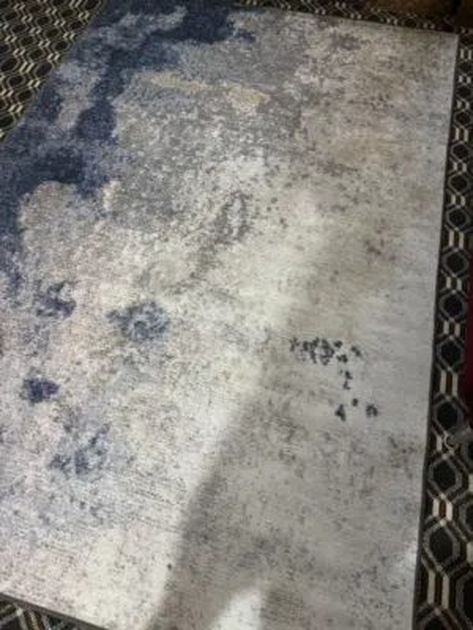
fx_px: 437
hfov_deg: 56.8
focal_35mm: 24
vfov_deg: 71.6
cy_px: 315
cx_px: 236
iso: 800
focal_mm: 6.76
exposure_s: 1/60
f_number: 1.78
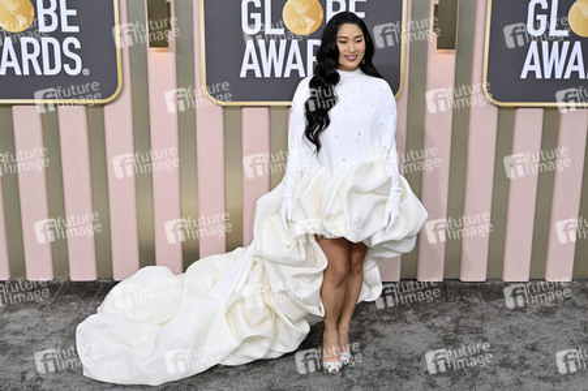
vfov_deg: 28.6
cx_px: 294
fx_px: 767
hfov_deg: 41.9
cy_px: 196
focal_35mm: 47
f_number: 8
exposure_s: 1/200
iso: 320
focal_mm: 47
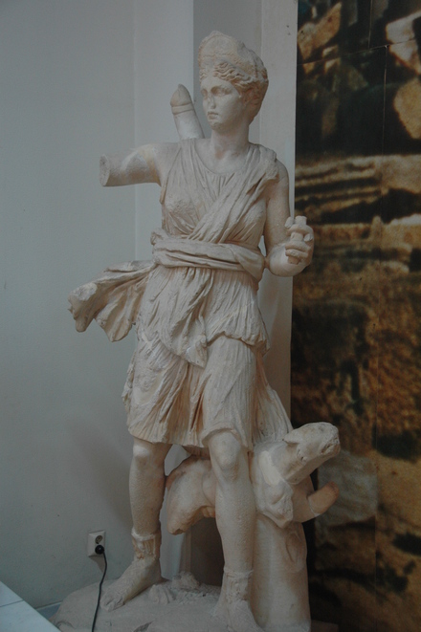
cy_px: 316
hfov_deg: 26.5
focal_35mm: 51
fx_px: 895
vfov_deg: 38.9
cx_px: 210
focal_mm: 34
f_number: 4.2
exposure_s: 1/15
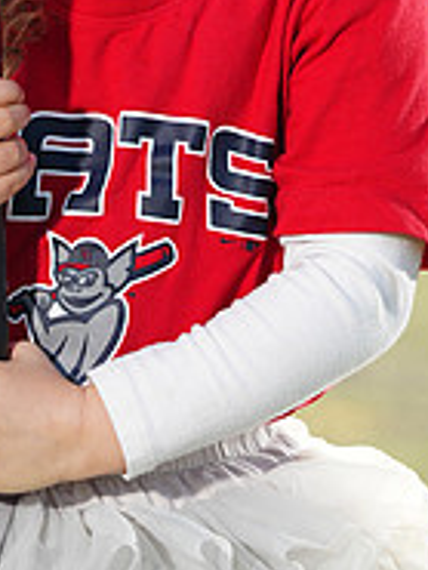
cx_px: 159
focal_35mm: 521
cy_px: -185
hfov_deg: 2.9
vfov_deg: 3.8
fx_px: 8579
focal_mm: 173
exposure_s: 1/250
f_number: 5
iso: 100
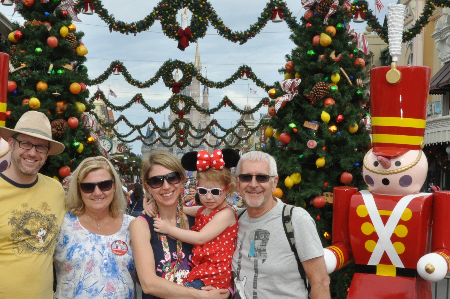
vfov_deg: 20.9
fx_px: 810
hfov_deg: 31.0
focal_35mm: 65
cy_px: 171
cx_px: 191
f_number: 25
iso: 800
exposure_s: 1/250
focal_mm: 25
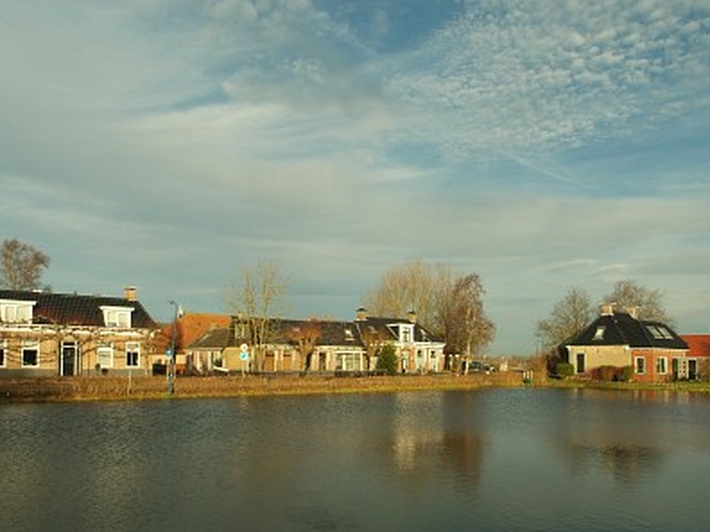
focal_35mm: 23
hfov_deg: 73.6
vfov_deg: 58.9
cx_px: 310
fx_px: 472
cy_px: 269
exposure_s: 1/1000
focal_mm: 14
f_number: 6.7
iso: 400
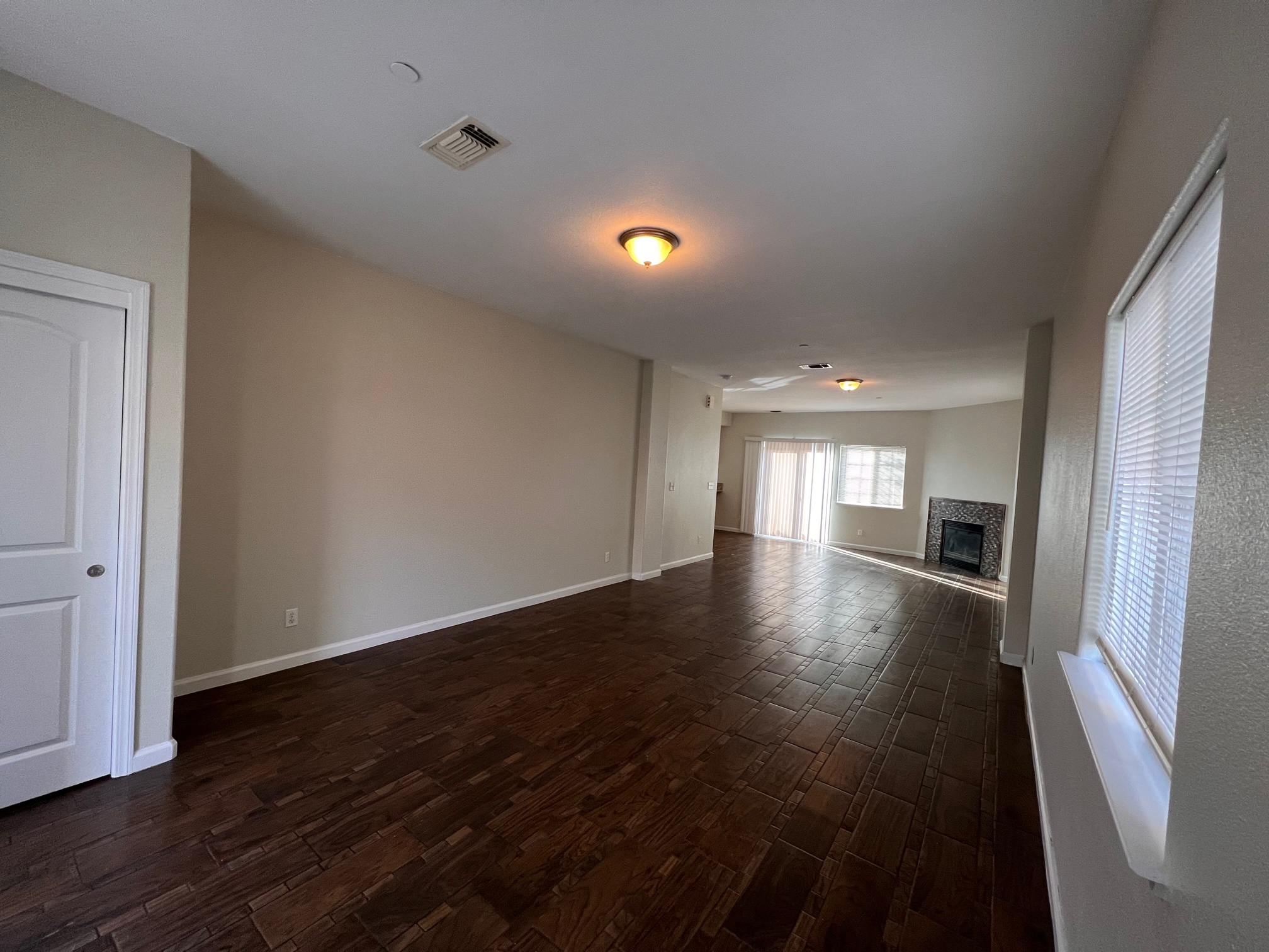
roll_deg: -3.0
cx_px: 634
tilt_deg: -1.6
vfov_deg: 89.9
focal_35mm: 13
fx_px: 477
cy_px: 476
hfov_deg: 106.2
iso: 160
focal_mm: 1.57
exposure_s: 1/60
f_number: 1.8
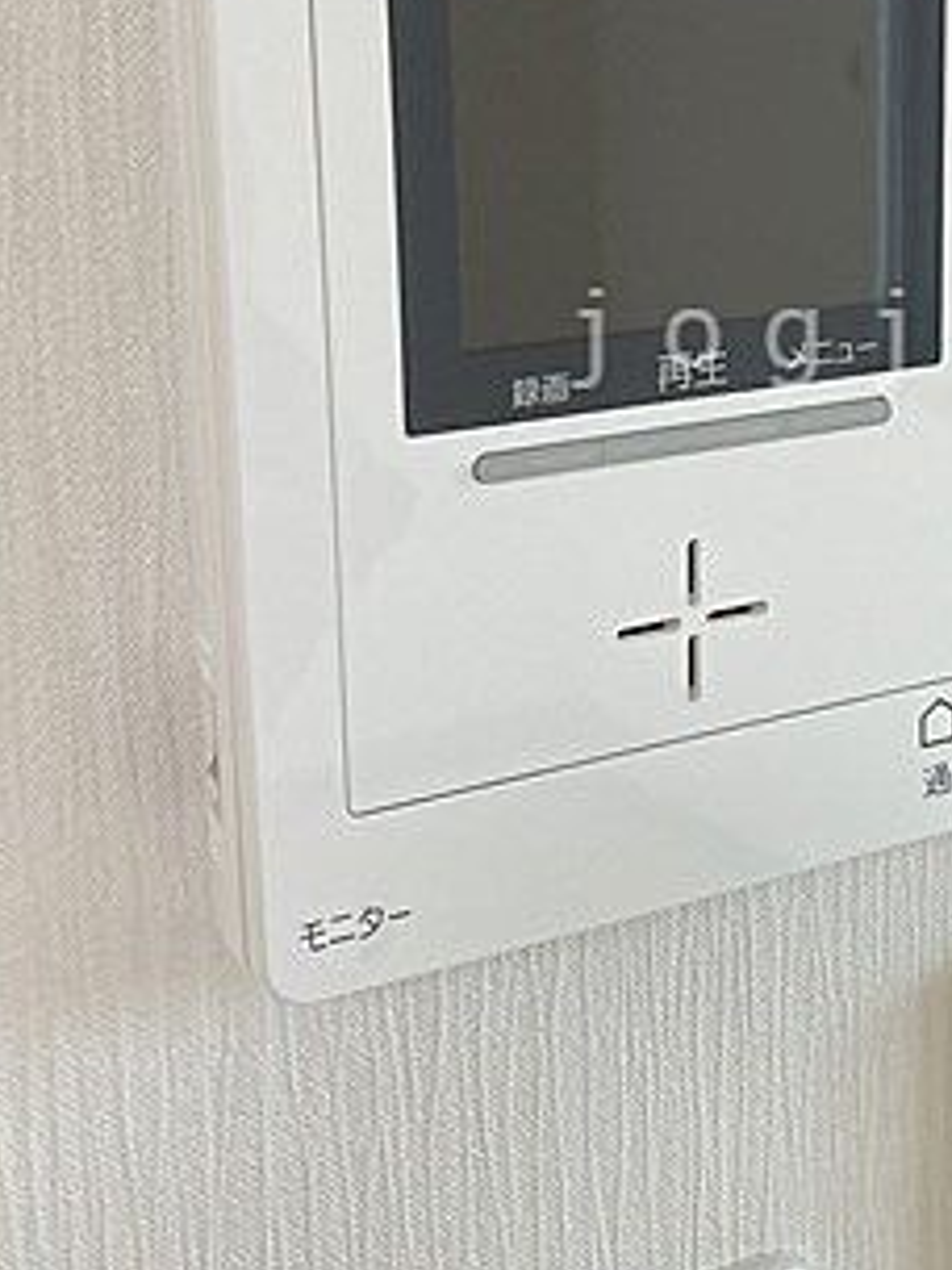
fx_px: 2163
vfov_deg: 32.2
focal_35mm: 59
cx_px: 856
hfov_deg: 24.1
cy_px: 338
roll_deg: -0.6
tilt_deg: -13.4
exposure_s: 1/50
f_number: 1.8
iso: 80
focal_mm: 3.99
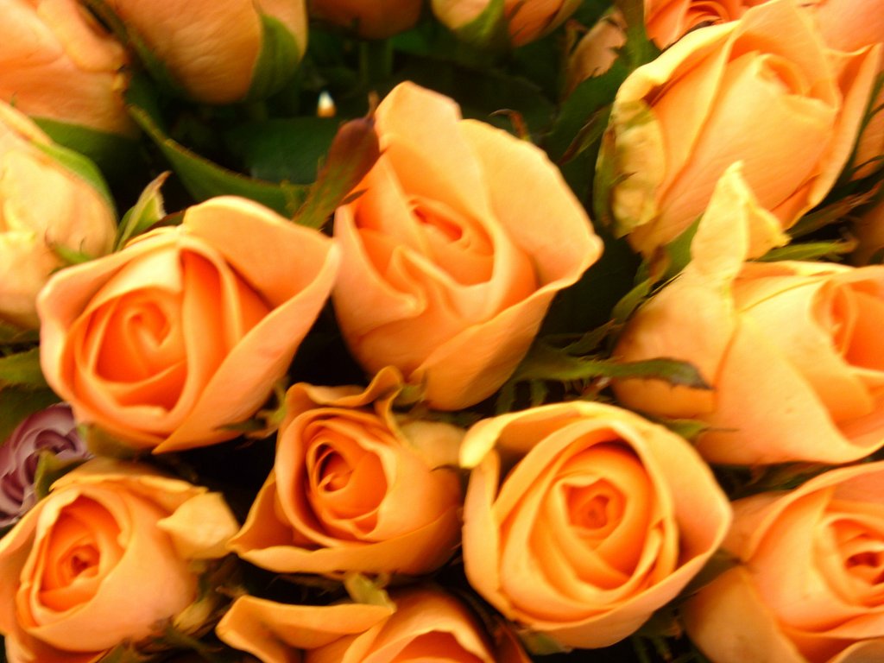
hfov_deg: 40.4
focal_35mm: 47
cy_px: 332
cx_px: 442
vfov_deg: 30.9
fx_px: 1200
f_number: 3.7
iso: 100
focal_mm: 8.3
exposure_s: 1/8
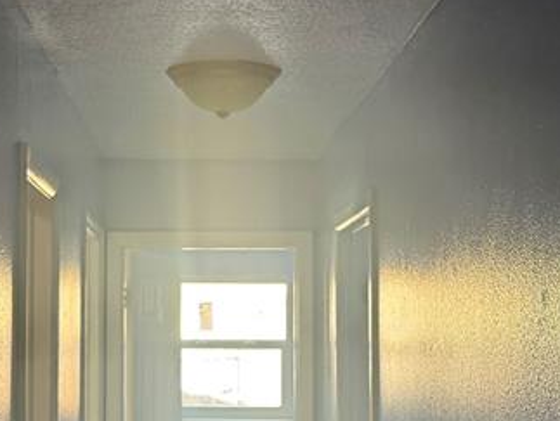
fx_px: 1231
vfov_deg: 19.4
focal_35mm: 76
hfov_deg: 25.5
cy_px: 286
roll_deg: -2.1
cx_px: 196
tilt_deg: -0.5
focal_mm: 6.76
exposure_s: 1/95
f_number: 1.78
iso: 200
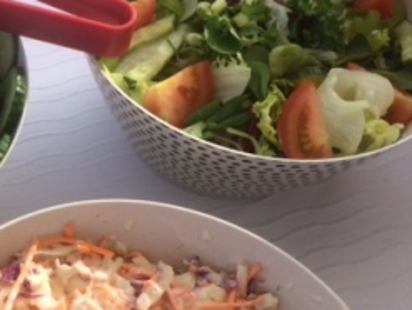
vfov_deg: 24.3
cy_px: 227
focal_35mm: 60
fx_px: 715
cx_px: 43
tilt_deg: -59.2
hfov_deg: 30.7
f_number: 2.2
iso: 32
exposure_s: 1/933
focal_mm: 4.15
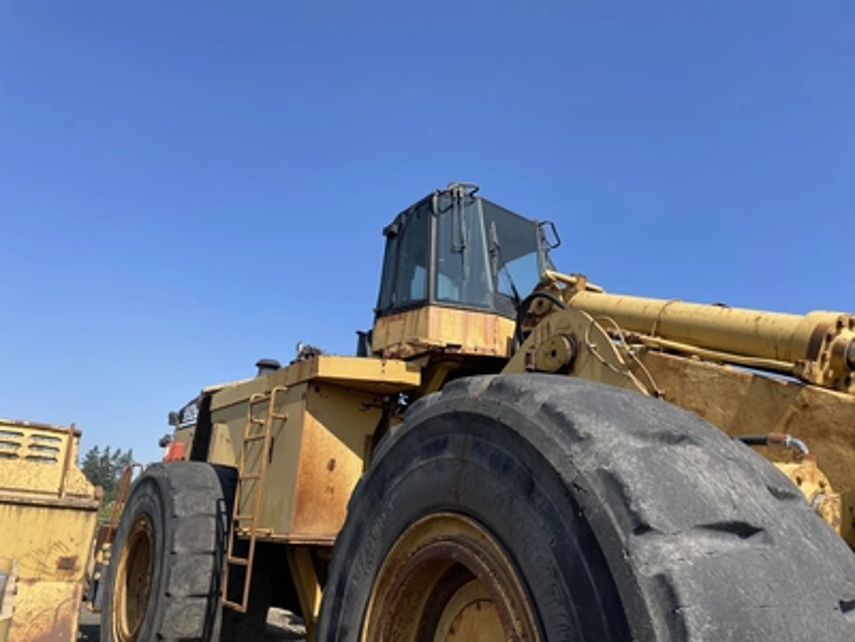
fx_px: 642
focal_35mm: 26
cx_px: 428
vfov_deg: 53.1
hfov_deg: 67.3
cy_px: 321
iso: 32
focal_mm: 4.2
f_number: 1.6
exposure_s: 1/2564
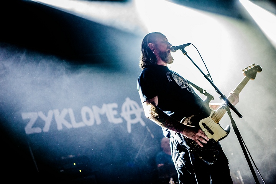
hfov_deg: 33.4
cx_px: 138
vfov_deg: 22.7
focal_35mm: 60
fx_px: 460
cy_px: 92
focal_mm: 60
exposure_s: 1/80
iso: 4000
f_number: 2.8
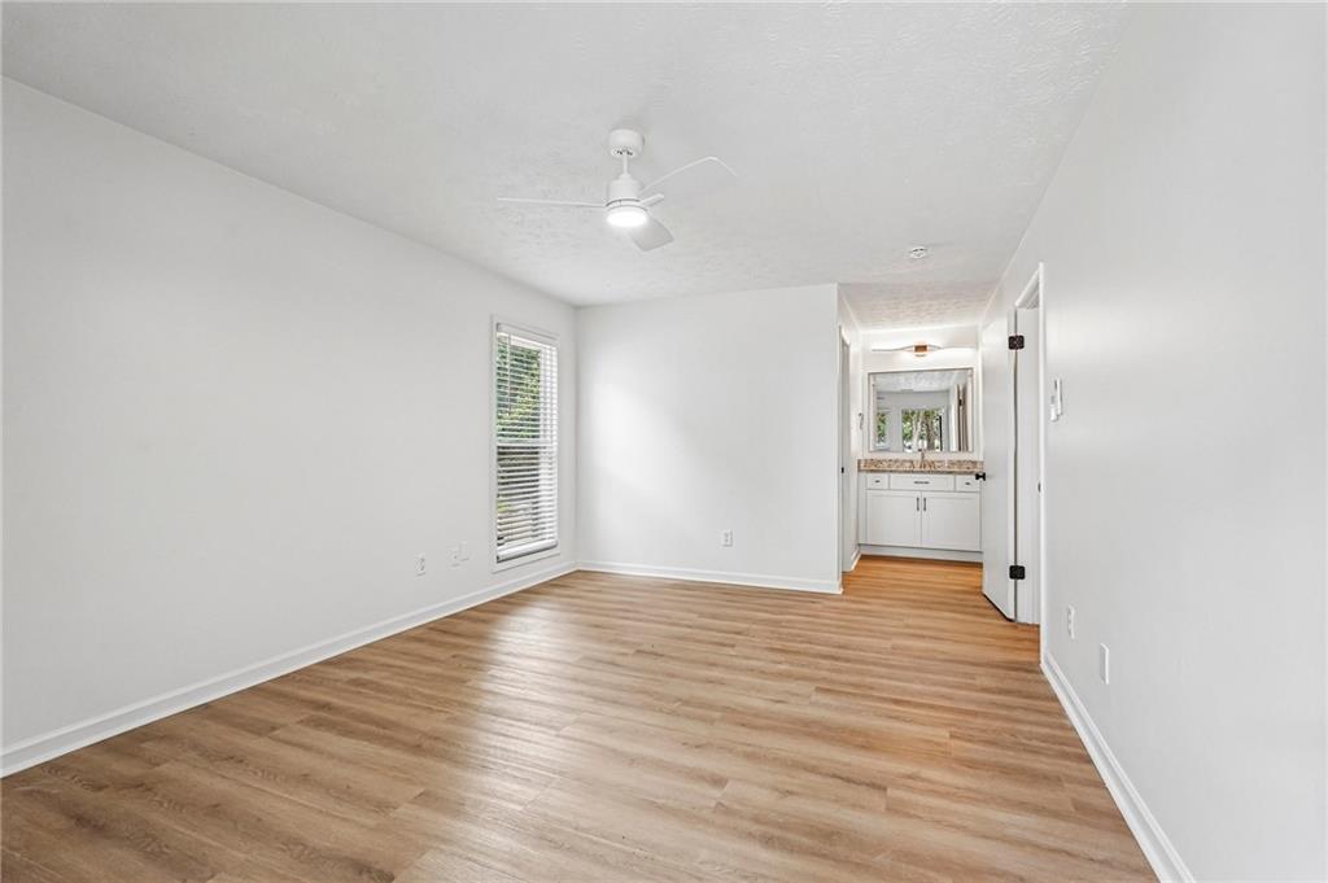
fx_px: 608
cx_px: 664
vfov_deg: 72.0
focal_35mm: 16
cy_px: 442
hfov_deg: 95.0
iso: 800
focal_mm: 16.5
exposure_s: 1/30
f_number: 8
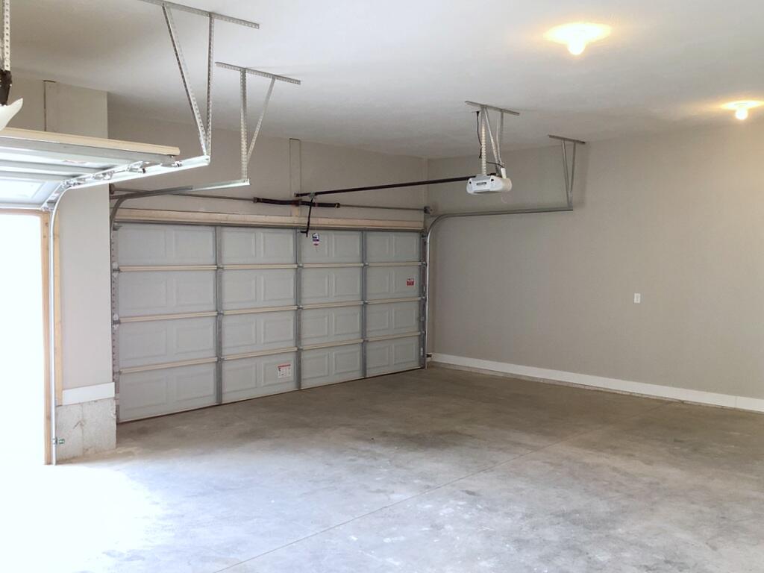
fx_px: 684
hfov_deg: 58.4
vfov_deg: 45.4
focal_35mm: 31
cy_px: 286
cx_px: 382
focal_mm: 3.3
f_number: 2.4
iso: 100
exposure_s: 1/60
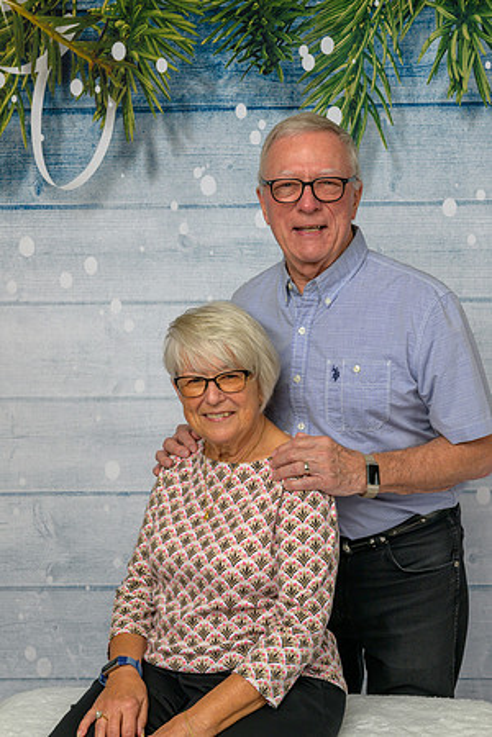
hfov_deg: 24.2
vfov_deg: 35.6
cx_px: 246
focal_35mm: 56
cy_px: 368
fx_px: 1148
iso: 400
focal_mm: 56
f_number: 10
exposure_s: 1/125
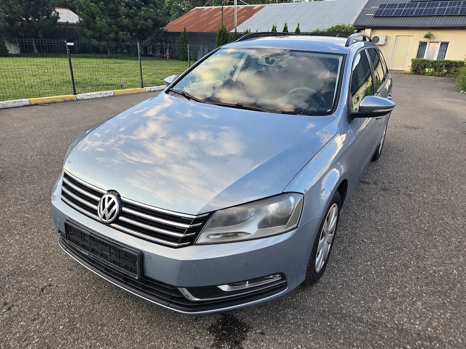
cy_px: 174
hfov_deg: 73.9
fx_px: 310
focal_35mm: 23
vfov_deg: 58.9
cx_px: 233
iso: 32
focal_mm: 5.4
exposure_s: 1/180
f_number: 1.8
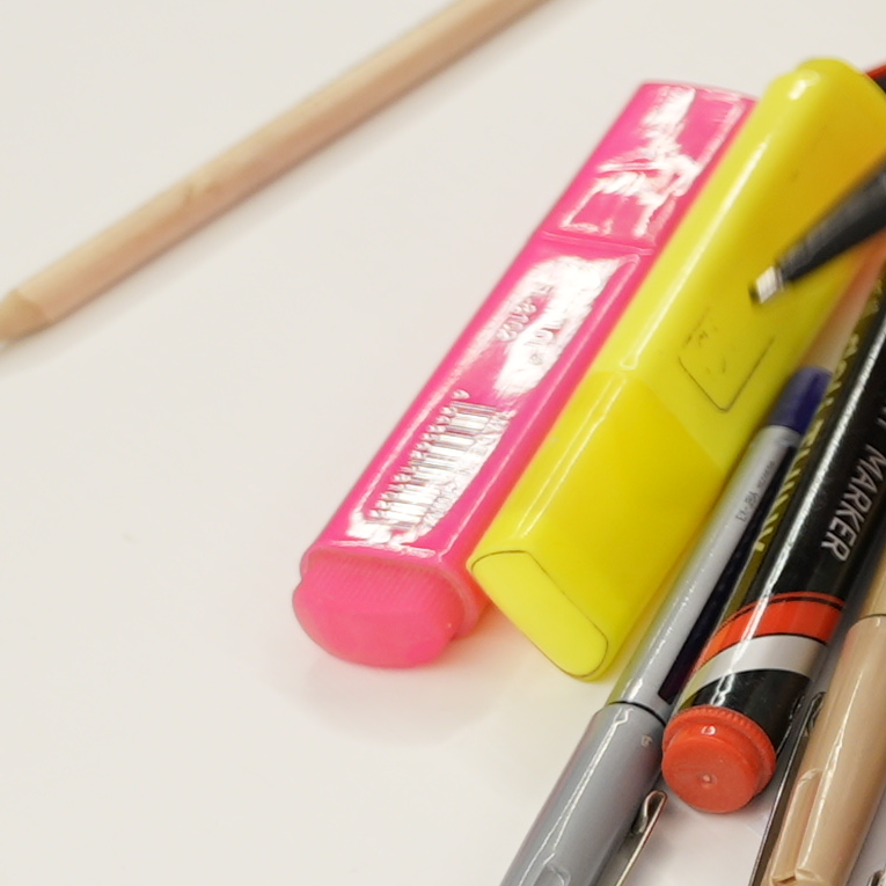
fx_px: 7645
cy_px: 615
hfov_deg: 6.3
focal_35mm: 264
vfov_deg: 6.6
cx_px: 2143
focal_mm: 56
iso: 320
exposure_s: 1/100
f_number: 4
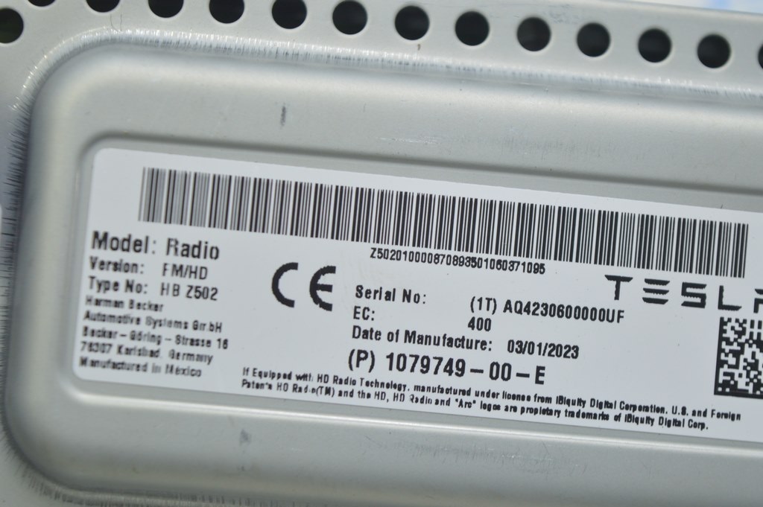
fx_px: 1747
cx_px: 382
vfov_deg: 16.5
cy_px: 254
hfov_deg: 24.6
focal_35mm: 82
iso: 400
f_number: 5.6
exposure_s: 1/20
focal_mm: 55
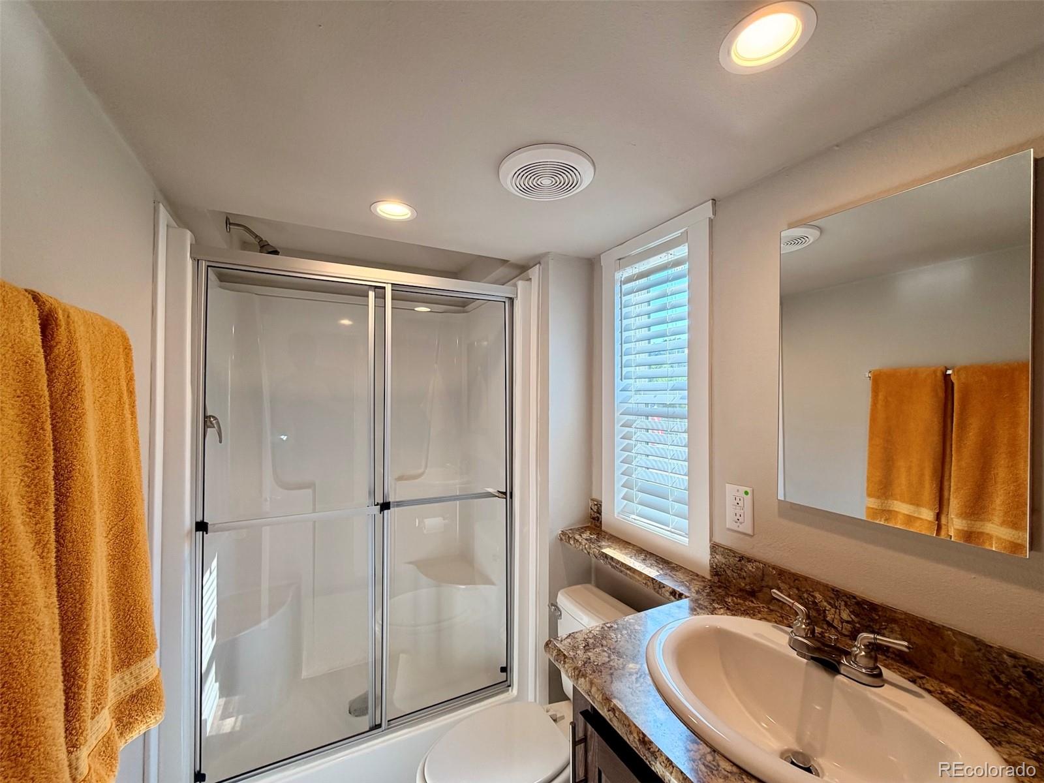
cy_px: 392
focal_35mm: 14
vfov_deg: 85.7
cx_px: 522
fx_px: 422
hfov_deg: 102.1
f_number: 2.2
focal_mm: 2.22
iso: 80
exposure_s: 1/120
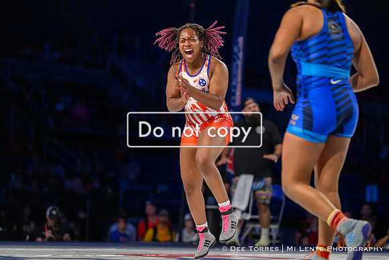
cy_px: 130
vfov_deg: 10.4
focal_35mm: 133
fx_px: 1433
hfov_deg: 15.5
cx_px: 194
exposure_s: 1/800
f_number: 2.8
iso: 3200
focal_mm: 130
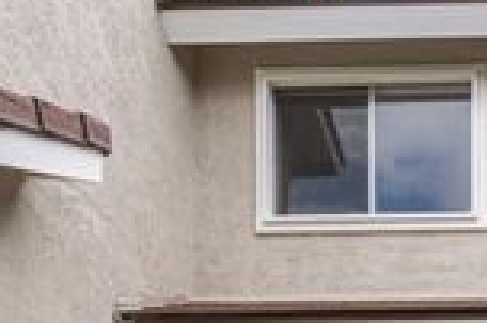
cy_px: 484
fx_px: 622
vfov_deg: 23.4
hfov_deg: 36.5
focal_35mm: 46
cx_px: 529
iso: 100
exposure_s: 1/25
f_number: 20
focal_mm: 14
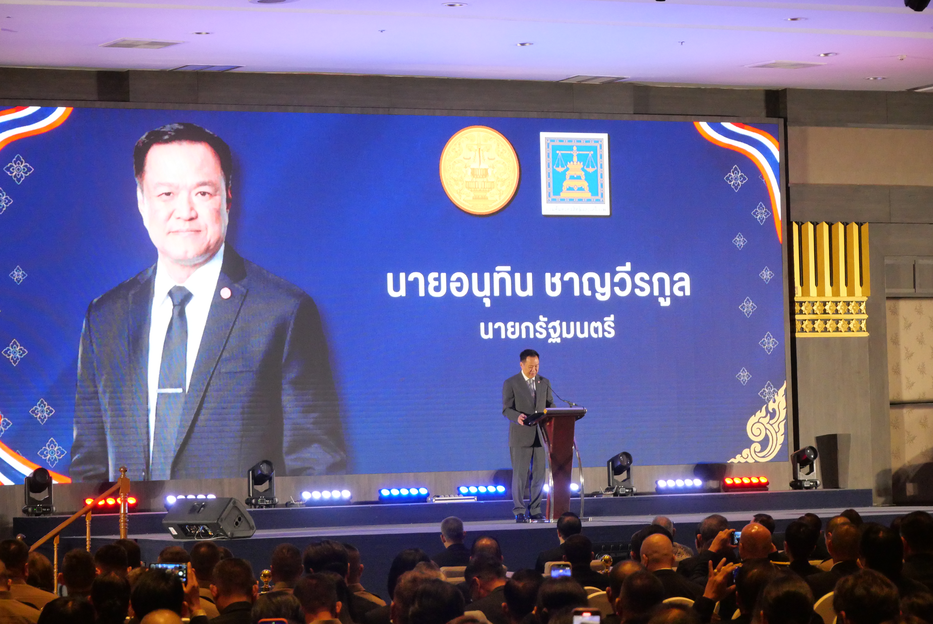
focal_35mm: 124
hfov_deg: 16.5
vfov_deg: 11.1
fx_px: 3216
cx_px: 466
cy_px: 312
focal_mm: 60
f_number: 5.6
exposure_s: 1/125
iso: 4000
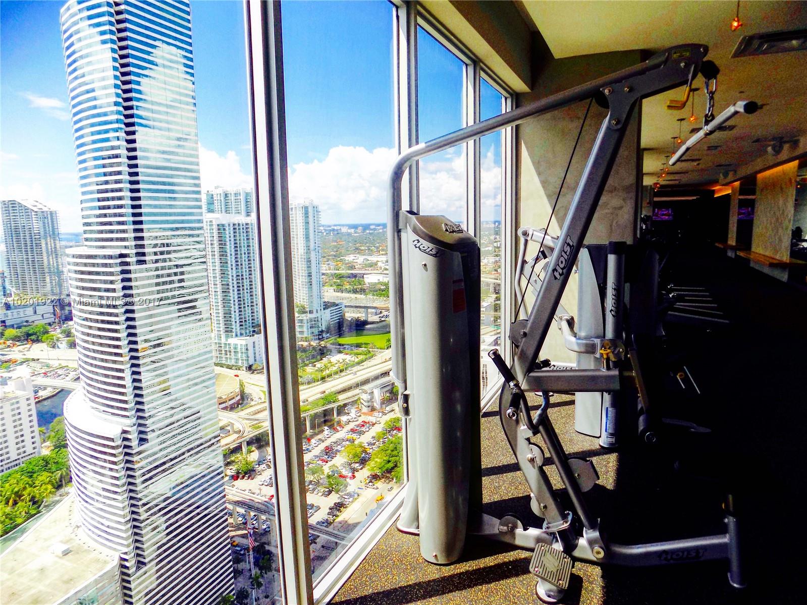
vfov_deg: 58.9
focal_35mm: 23
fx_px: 536
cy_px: 302
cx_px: 404
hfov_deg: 73.9
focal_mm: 4
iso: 80
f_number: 3.1
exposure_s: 1/400
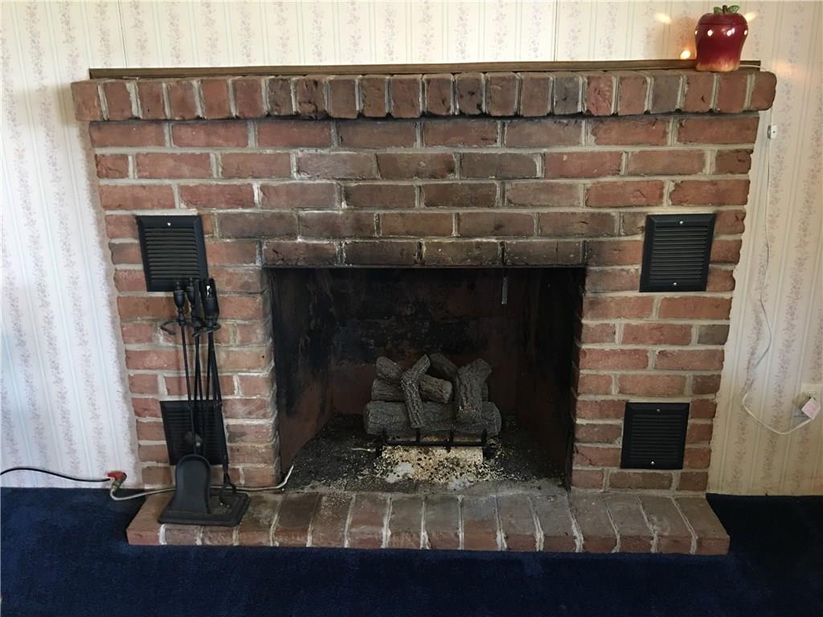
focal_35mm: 29
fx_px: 689
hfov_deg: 61.7
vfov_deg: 48.2
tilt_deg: -16.2
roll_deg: +0.0
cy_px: 308
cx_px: 412
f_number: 2.2
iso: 100
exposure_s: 1/15
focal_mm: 4.15
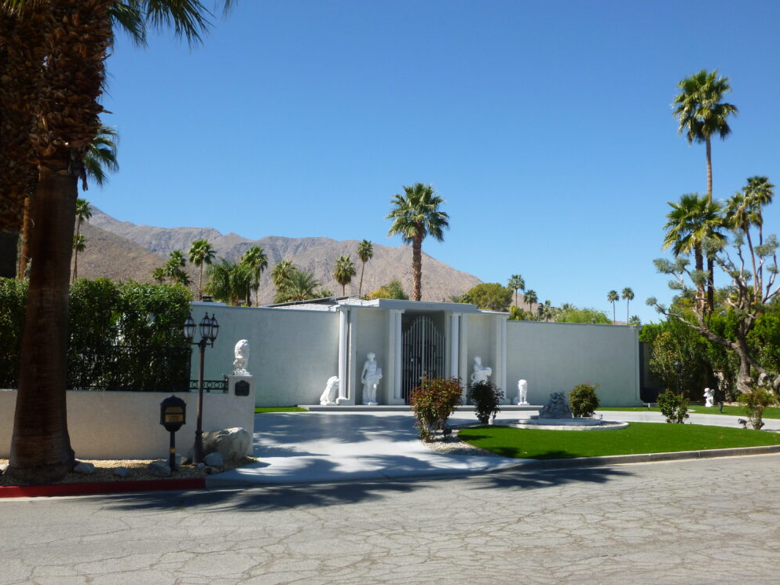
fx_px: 744
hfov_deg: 55.3
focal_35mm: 33
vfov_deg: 43.0
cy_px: 300
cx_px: 395
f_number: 3.5
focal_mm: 5.7
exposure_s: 1/800
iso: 100
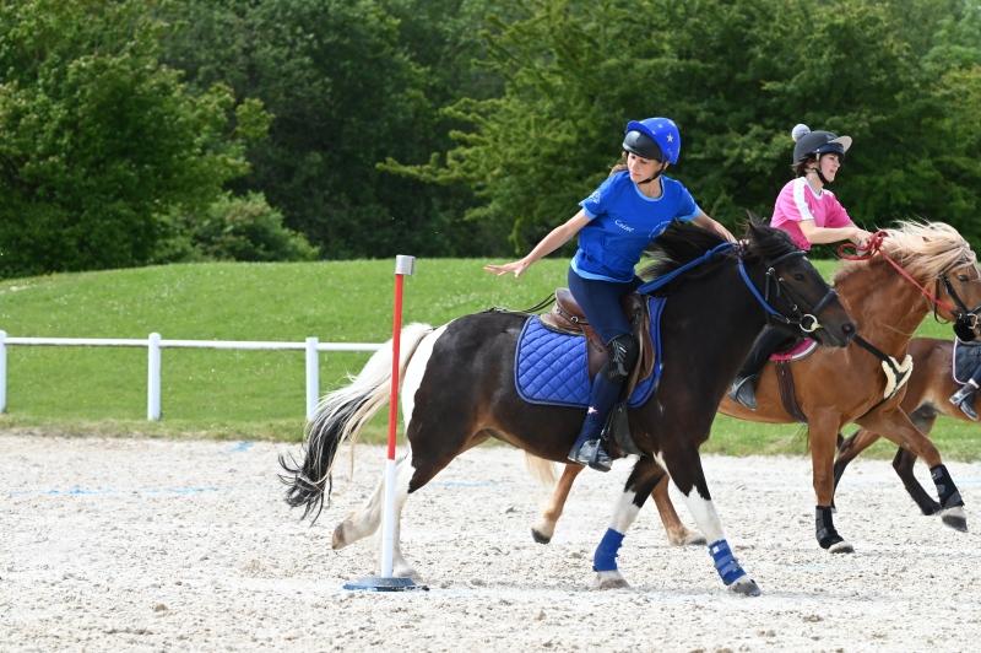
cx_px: 490
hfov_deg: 9.8
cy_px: 326
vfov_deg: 6.5
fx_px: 5718
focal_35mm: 210
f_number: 11
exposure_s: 1/1250
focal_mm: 210
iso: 2000
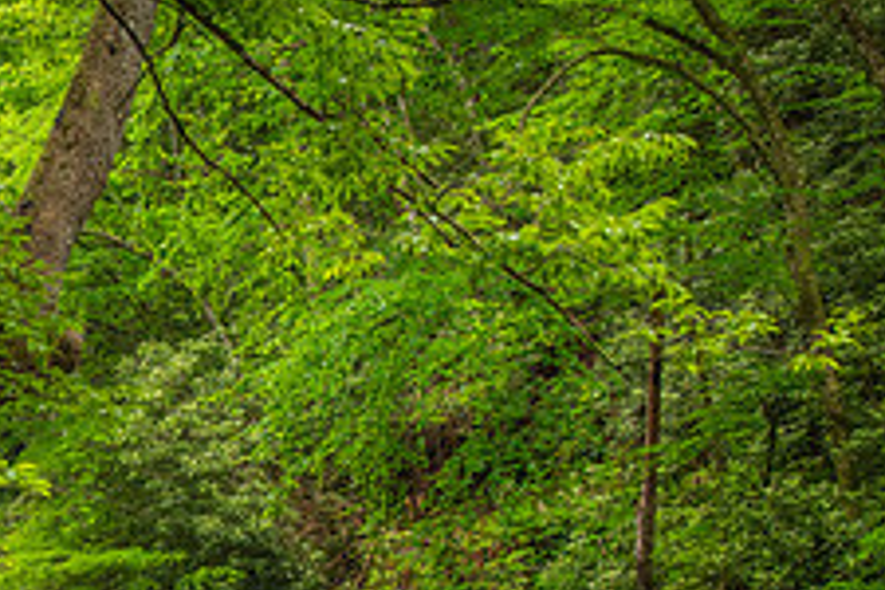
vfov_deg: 13.7
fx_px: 2409
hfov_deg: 20.1
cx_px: -31
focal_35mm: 98
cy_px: 631
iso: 400
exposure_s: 1/6
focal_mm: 38
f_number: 13
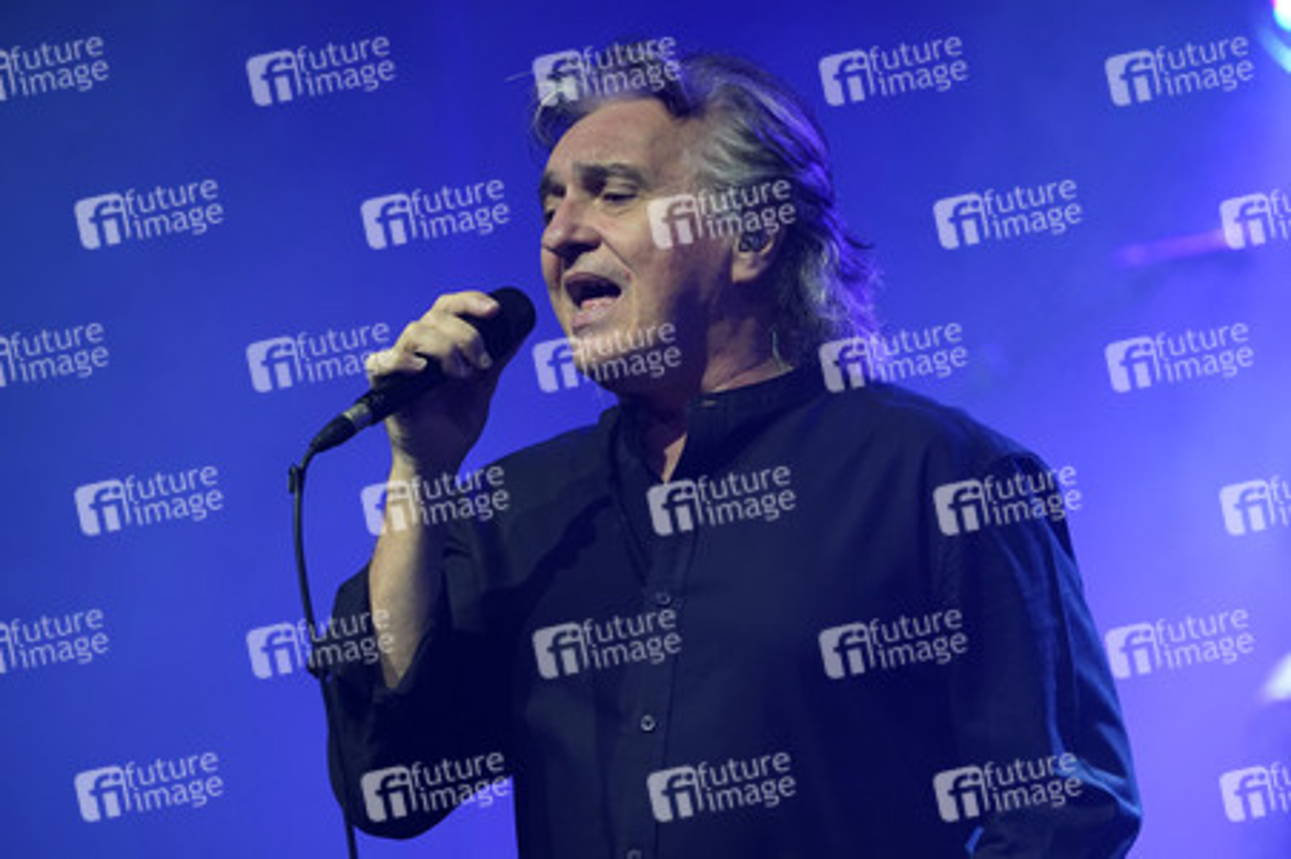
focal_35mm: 433
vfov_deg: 3.2
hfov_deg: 4.8
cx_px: 646
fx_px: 15516
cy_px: 430
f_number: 6.3
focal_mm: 433
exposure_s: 1/250
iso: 3200
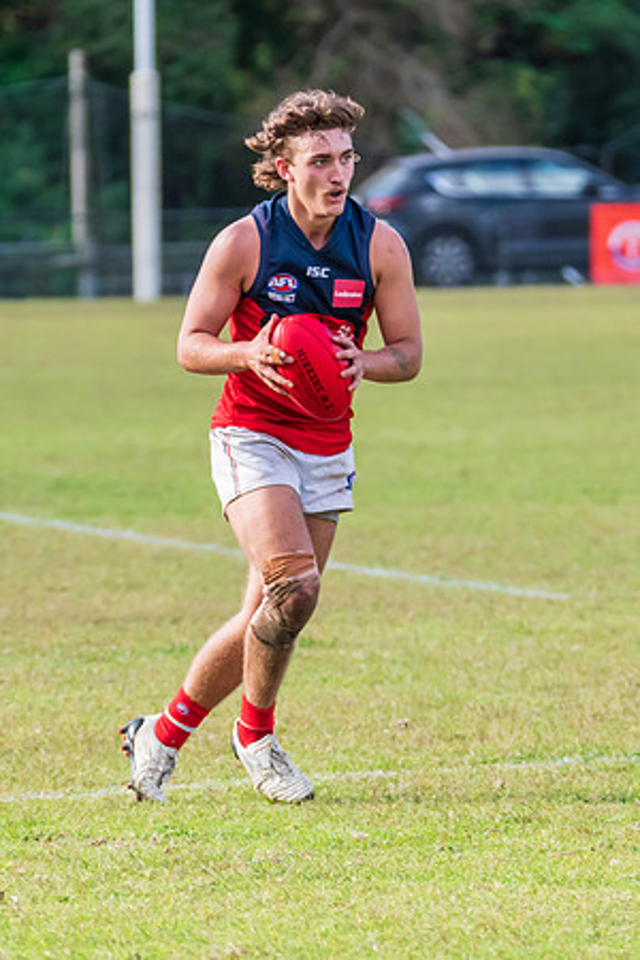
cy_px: 646
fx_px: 14212
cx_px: 414
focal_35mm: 533
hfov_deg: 2.6
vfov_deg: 3.9
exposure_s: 1/1250
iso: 1000
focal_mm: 250
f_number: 6.3
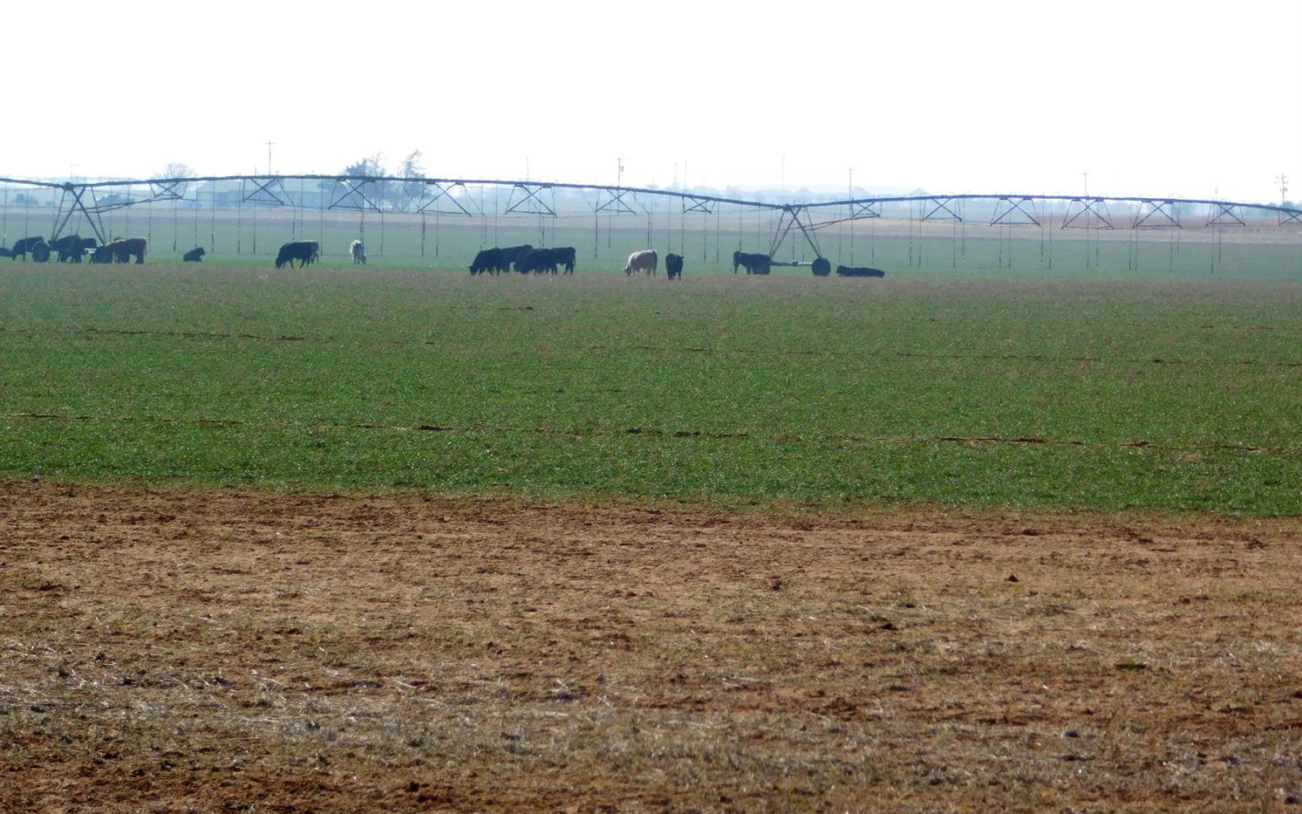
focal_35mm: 215
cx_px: 651
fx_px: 7629
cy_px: 384
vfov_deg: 6.1
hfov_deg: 9.8
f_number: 5.4
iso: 125
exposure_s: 1/800
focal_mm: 35.9
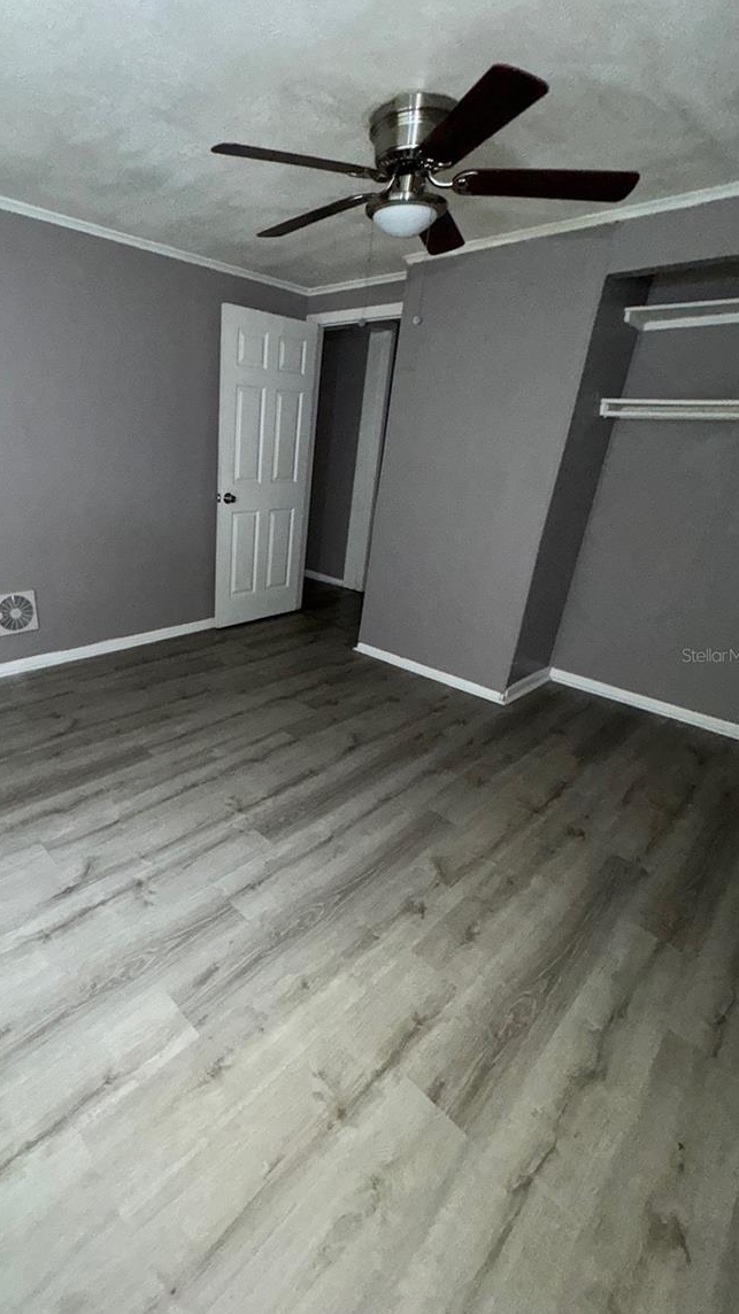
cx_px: 246
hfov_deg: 65.3
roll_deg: -2.8
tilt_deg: -20.6
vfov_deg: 99.4
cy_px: 655
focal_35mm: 16
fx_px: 558
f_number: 2.2
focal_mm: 2.22
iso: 320
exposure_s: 1/50
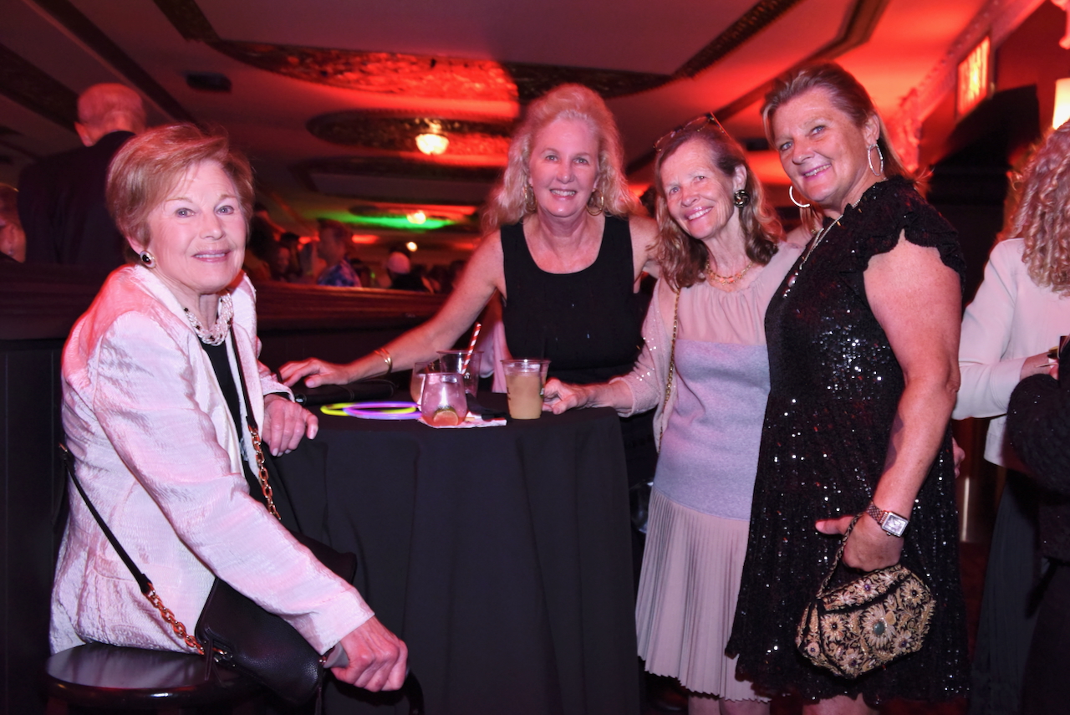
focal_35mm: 32
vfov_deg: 41.2
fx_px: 952
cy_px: 358
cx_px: 535
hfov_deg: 58.7
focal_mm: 32
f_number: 5
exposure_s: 1/40
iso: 2000
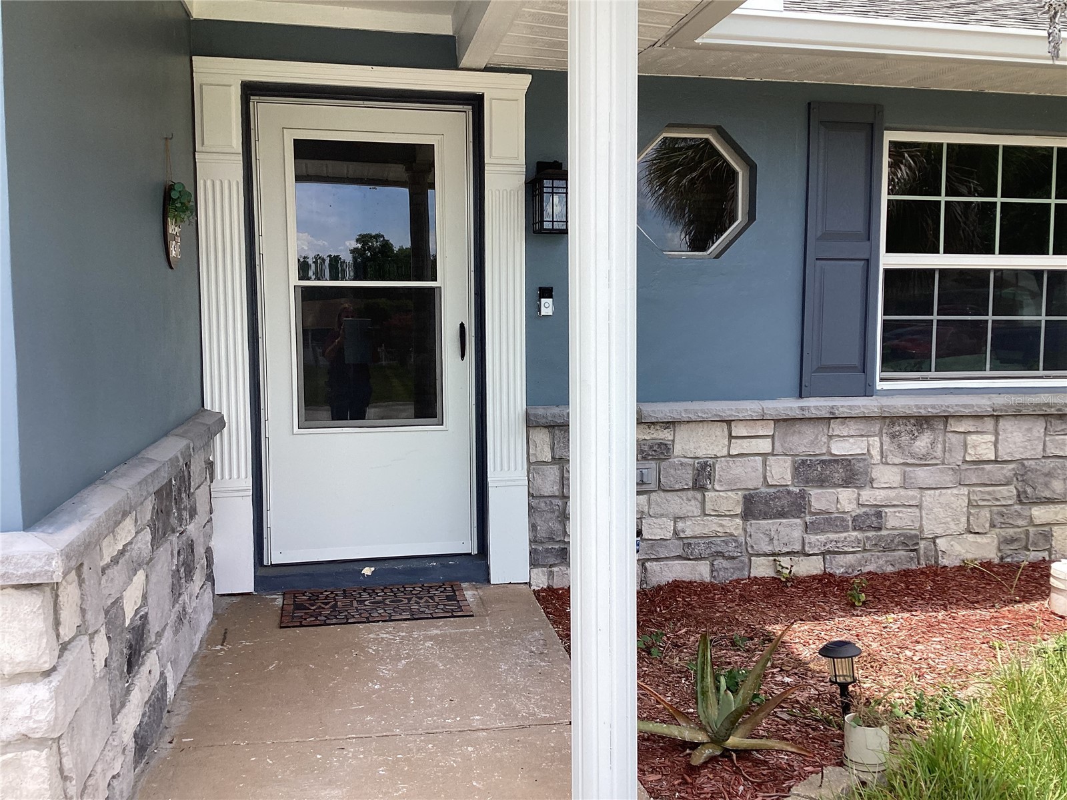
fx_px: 956
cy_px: 400
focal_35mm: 31
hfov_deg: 58.4
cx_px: 534
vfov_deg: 45.4
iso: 25
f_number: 2.4
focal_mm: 3.3
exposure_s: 1/471
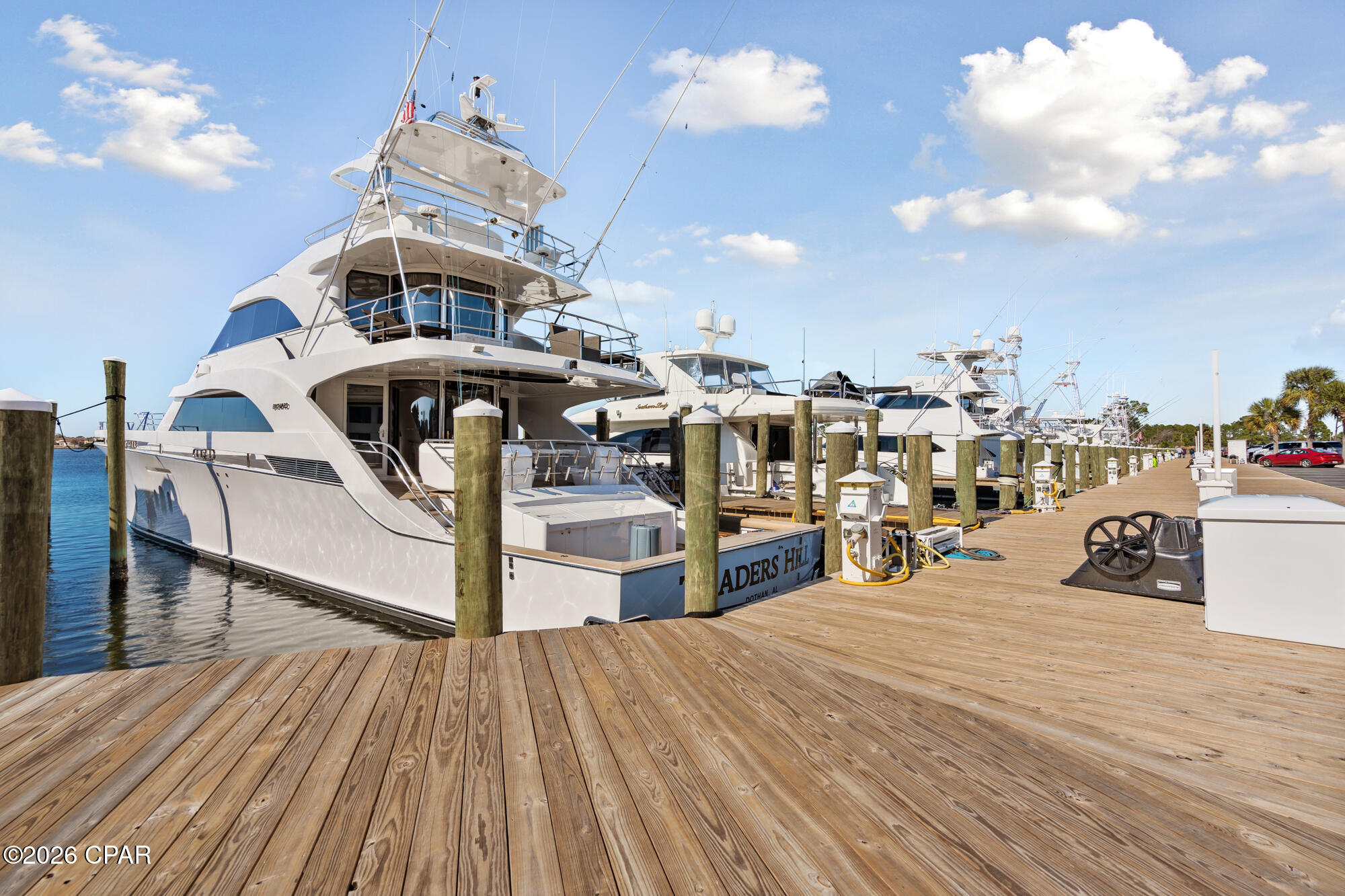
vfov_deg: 73.7
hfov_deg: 96.7
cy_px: 448
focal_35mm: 16
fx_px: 598
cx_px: 672
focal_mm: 16
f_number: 8
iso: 100
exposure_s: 1/160
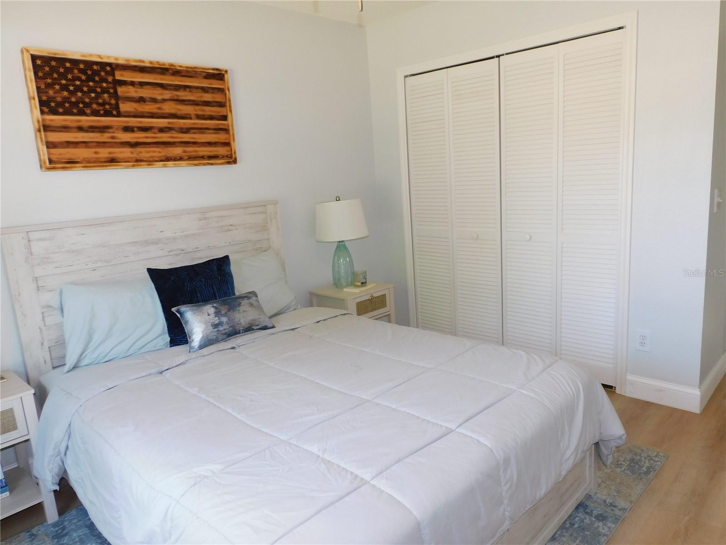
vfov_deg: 56.8
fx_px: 503
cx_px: 363
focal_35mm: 24
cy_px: 272
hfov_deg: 71.6
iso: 140
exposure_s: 1/30
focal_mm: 4.3
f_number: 3.3
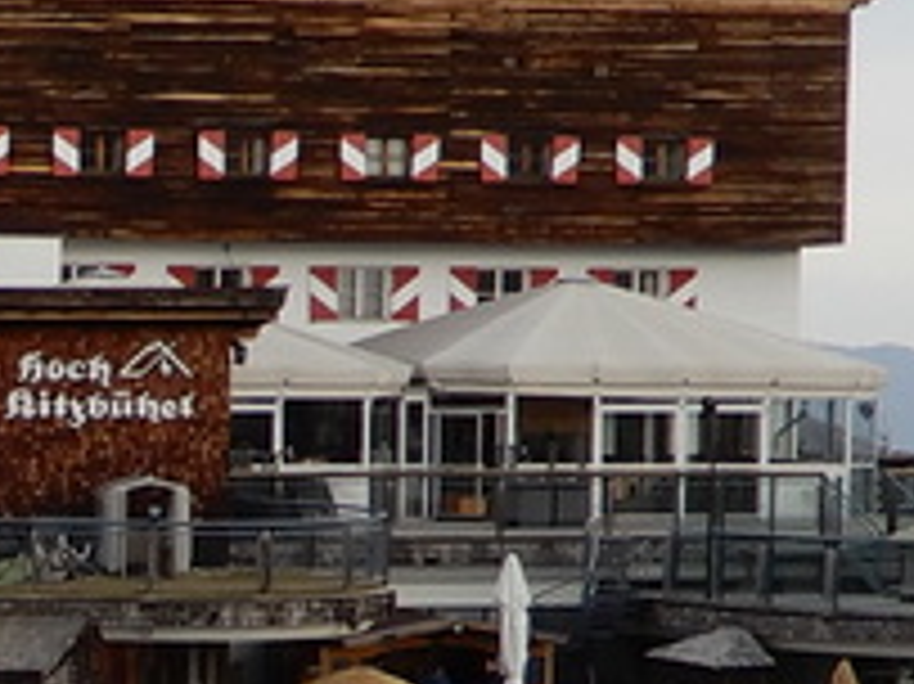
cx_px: -356
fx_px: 5832
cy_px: 909
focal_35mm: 221
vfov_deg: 6.7
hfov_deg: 8.8
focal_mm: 6.2
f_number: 4
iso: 80
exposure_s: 1/250
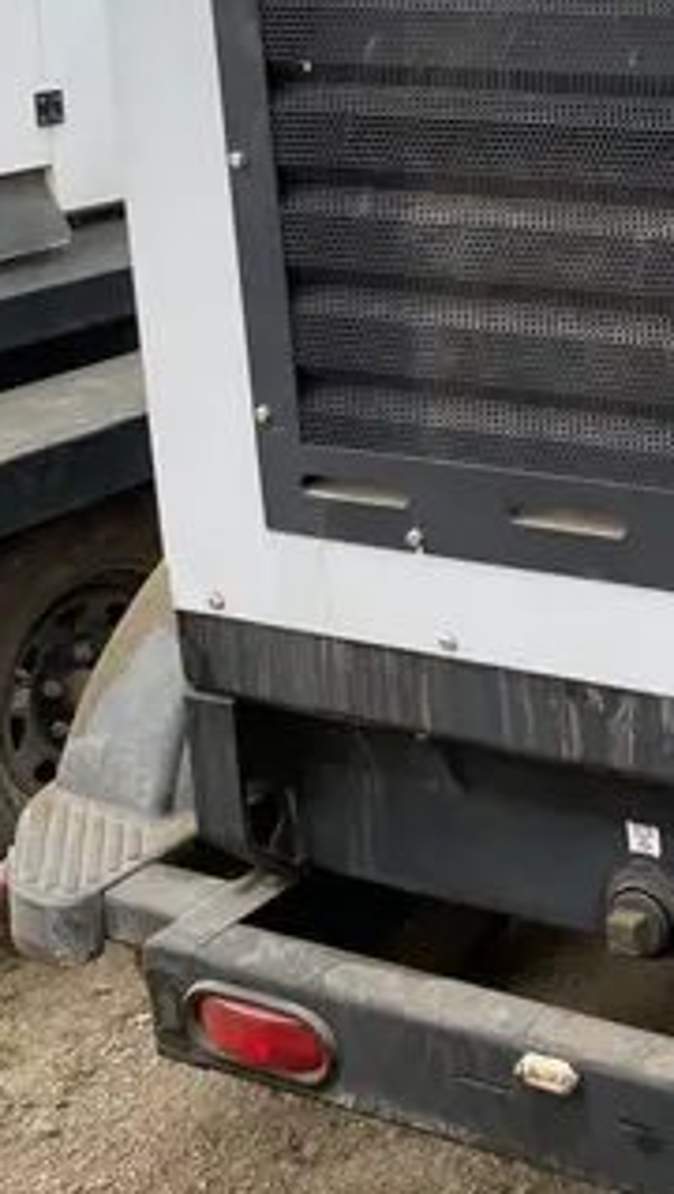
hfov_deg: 17.0
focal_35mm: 65
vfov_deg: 31.3
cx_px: 985
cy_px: 189
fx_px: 2060
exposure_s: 1/757
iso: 32
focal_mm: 4.25
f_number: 1.8
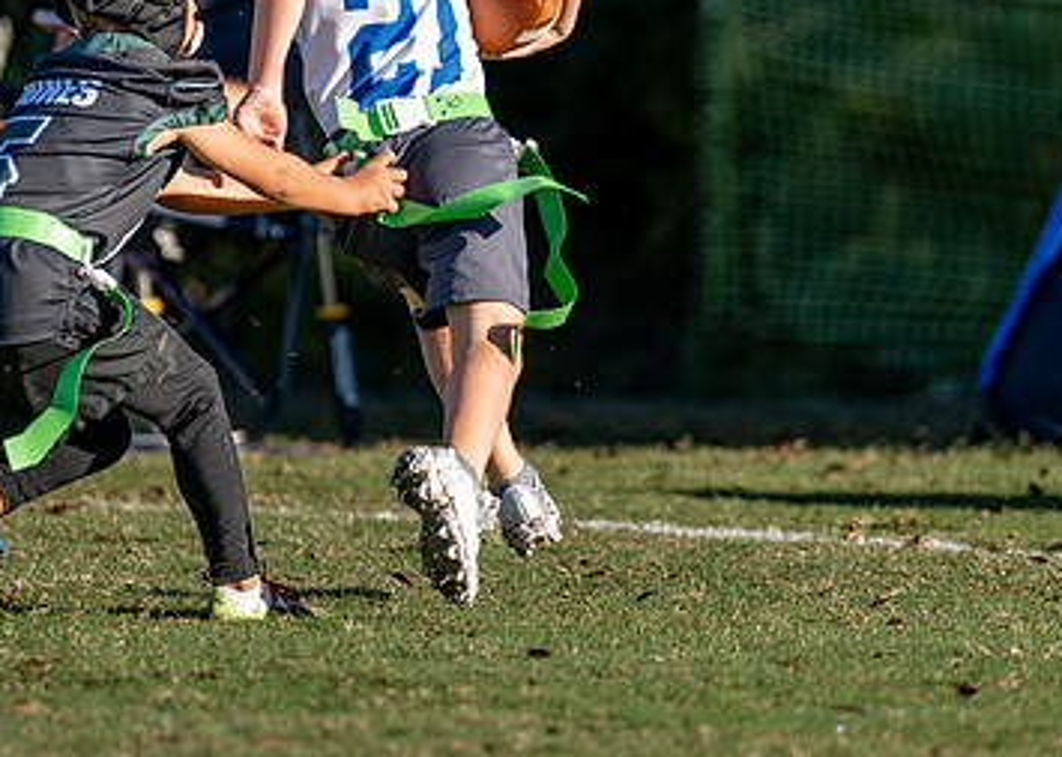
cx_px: 613
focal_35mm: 530
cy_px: 164
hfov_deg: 3.8
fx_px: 15974
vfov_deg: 2.7
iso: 100
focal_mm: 200
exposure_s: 1/1600
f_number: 2.8
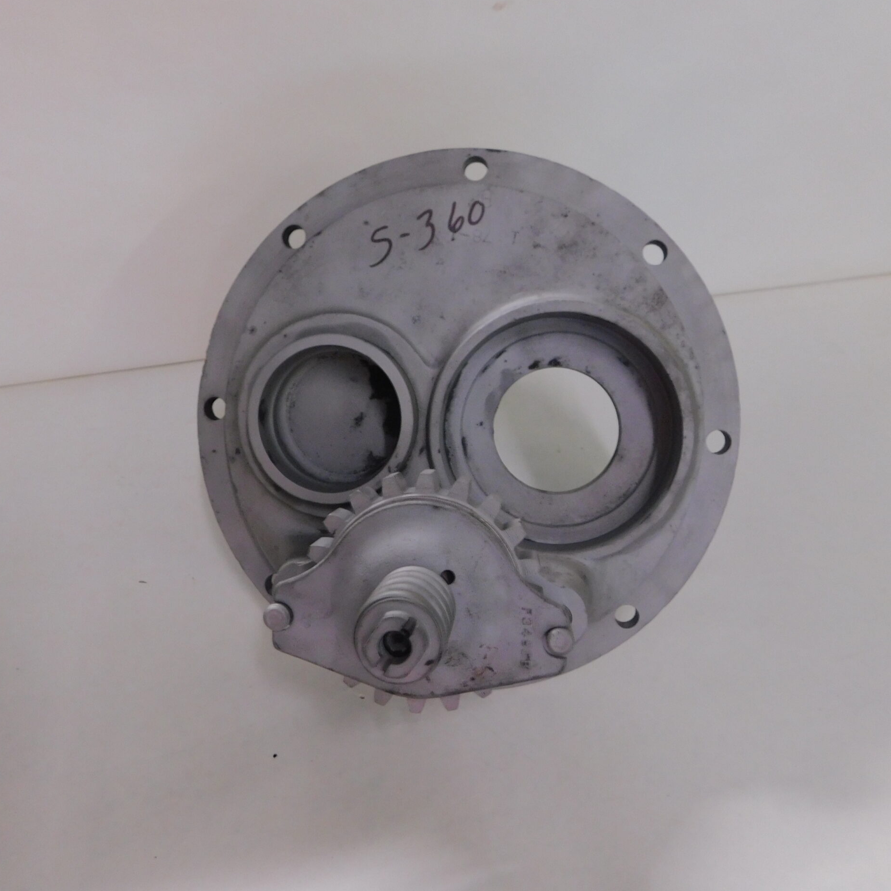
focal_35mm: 28
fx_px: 815
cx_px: 423
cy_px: 438
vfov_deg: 57.3
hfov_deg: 57.3
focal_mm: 4
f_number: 3
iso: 200
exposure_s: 1/30
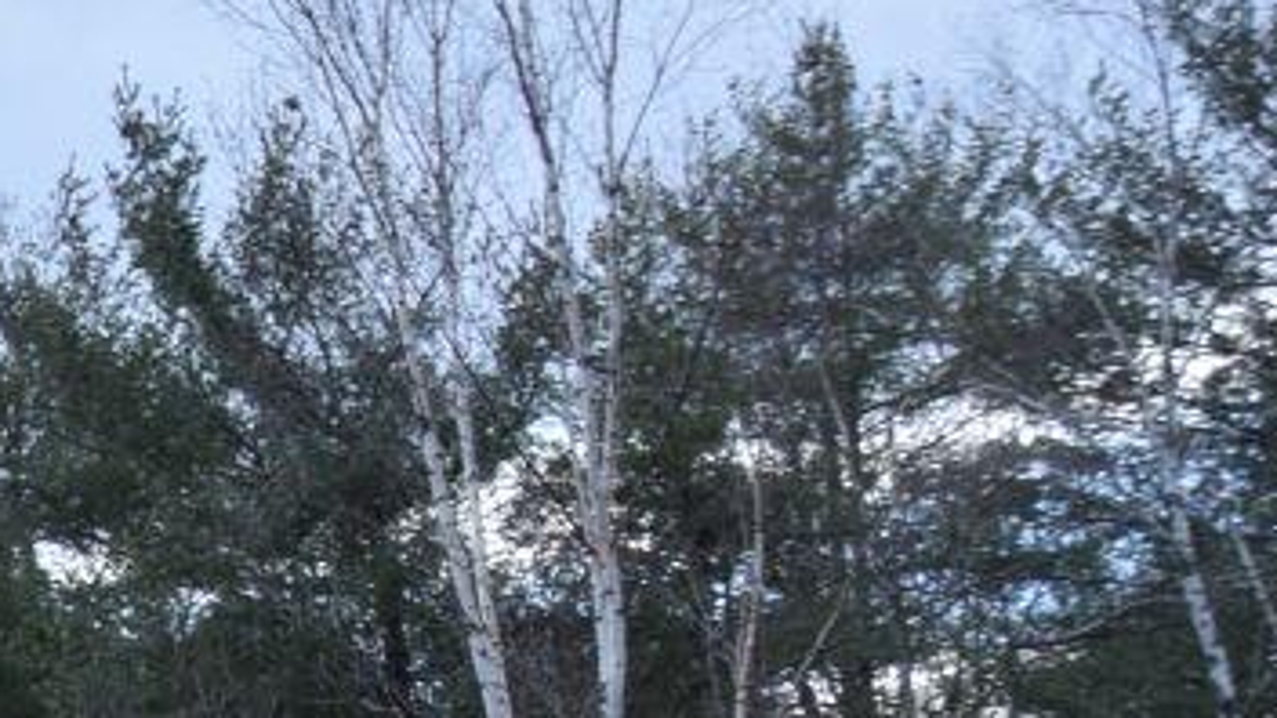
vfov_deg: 8.4
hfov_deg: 13.6
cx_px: -1317
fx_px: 4537
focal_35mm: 134
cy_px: 1661
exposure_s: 1/250
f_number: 8
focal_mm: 20
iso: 220
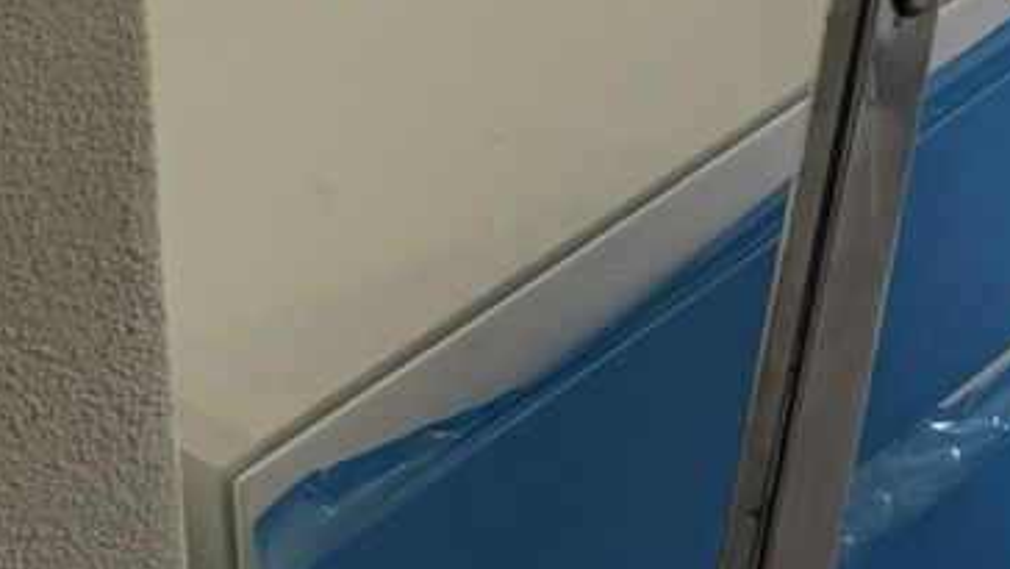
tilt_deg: -4.4
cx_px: 1715
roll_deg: +2.8
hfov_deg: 13.4
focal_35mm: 147
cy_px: -1893
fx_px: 3938
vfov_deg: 6.3
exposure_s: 1/150
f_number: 1.78
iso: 64
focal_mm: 6.76
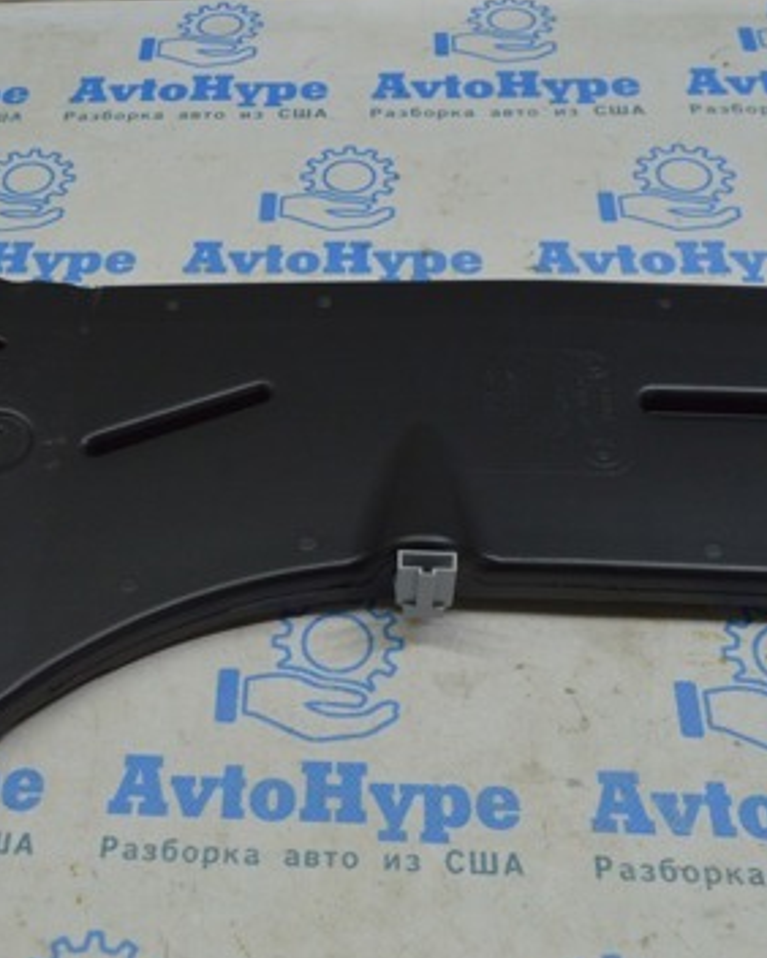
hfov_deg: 32.2
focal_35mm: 46
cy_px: 448
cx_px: 204
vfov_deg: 40.3
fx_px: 1304
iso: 400
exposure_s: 1/40
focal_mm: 18
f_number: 5.6
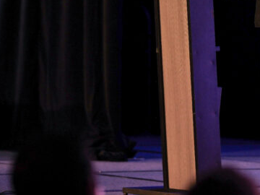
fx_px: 2268
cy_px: 46
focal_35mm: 302
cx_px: 223
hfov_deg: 6.5
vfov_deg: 4.9
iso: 800
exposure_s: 1/500
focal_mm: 75
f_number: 1.6
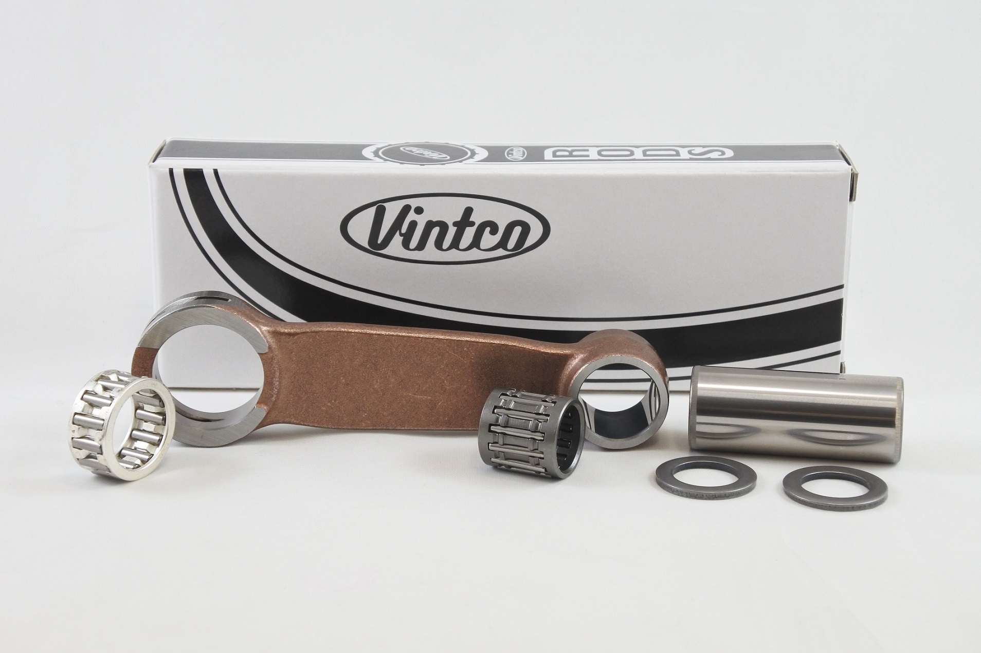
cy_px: 326
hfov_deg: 32.4
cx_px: 490
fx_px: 1689
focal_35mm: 62
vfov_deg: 21.9
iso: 560
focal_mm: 23.1
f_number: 5
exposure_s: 1/125
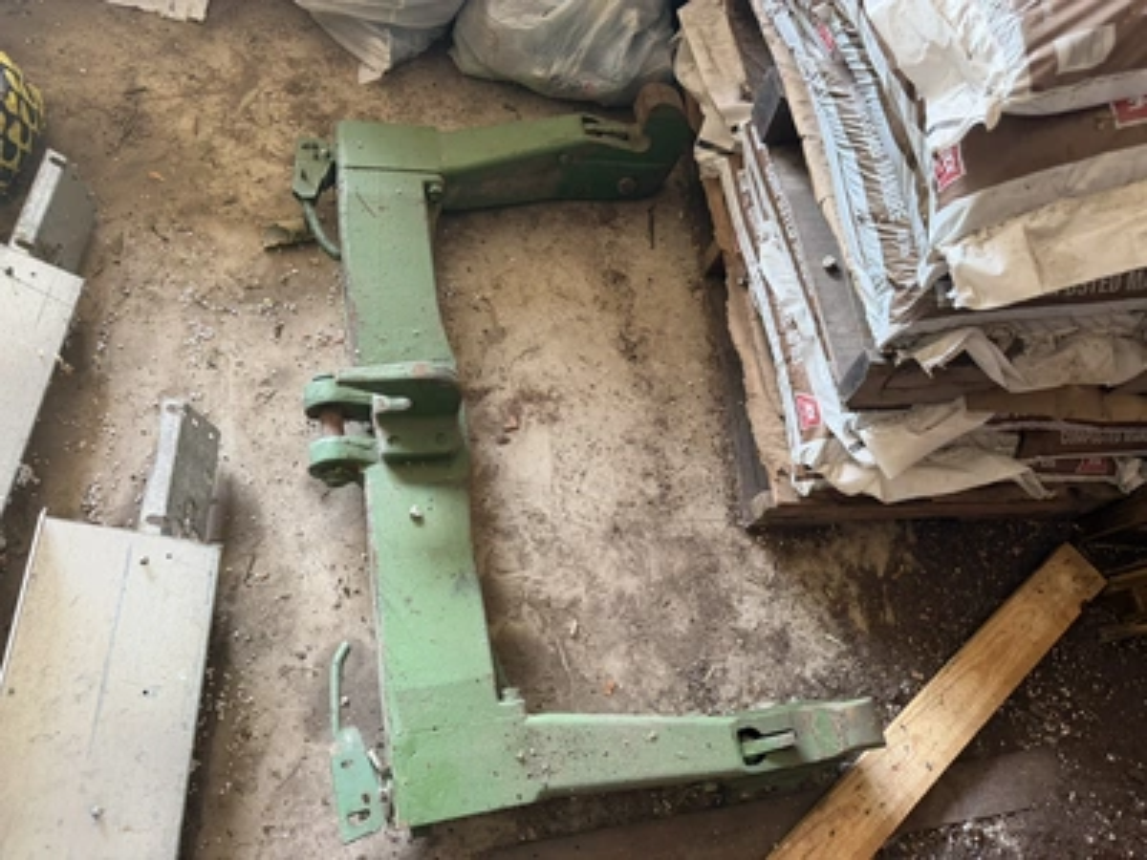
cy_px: 430
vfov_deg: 56.8
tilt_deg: -64.1
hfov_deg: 71.6
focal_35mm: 24
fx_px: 795
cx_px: 574
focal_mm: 6.76
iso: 200
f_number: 1.78
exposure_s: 1/118
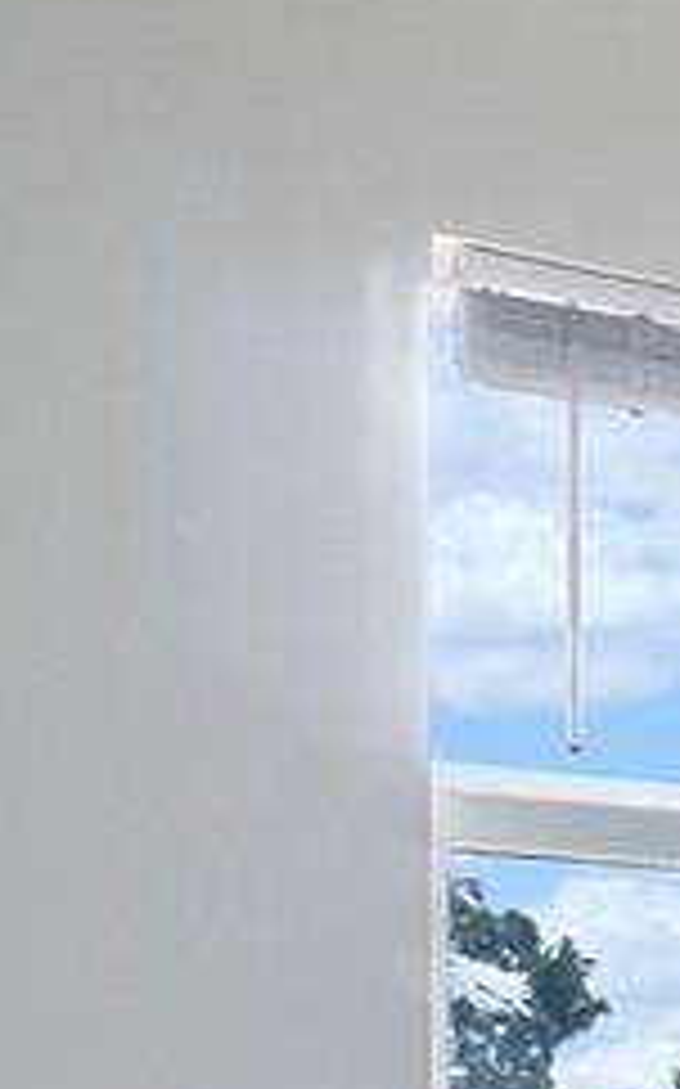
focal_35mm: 101
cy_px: 1321
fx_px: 2998
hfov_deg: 8.4
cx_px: 2553
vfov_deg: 19.4
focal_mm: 10
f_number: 11
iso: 160
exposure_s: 1/8
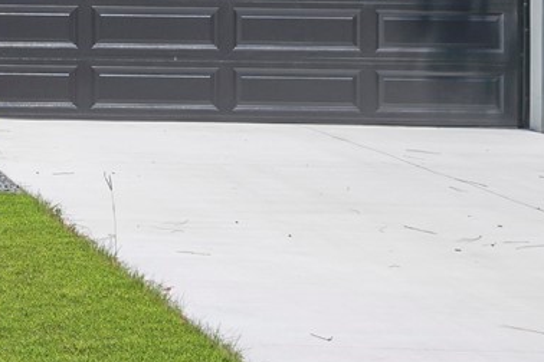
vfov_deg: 11.2
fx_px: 1828
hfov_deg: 15.2
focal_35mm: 121
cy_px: 11
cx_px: -361
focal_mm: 18
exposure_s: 1/320
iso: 100
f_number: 8
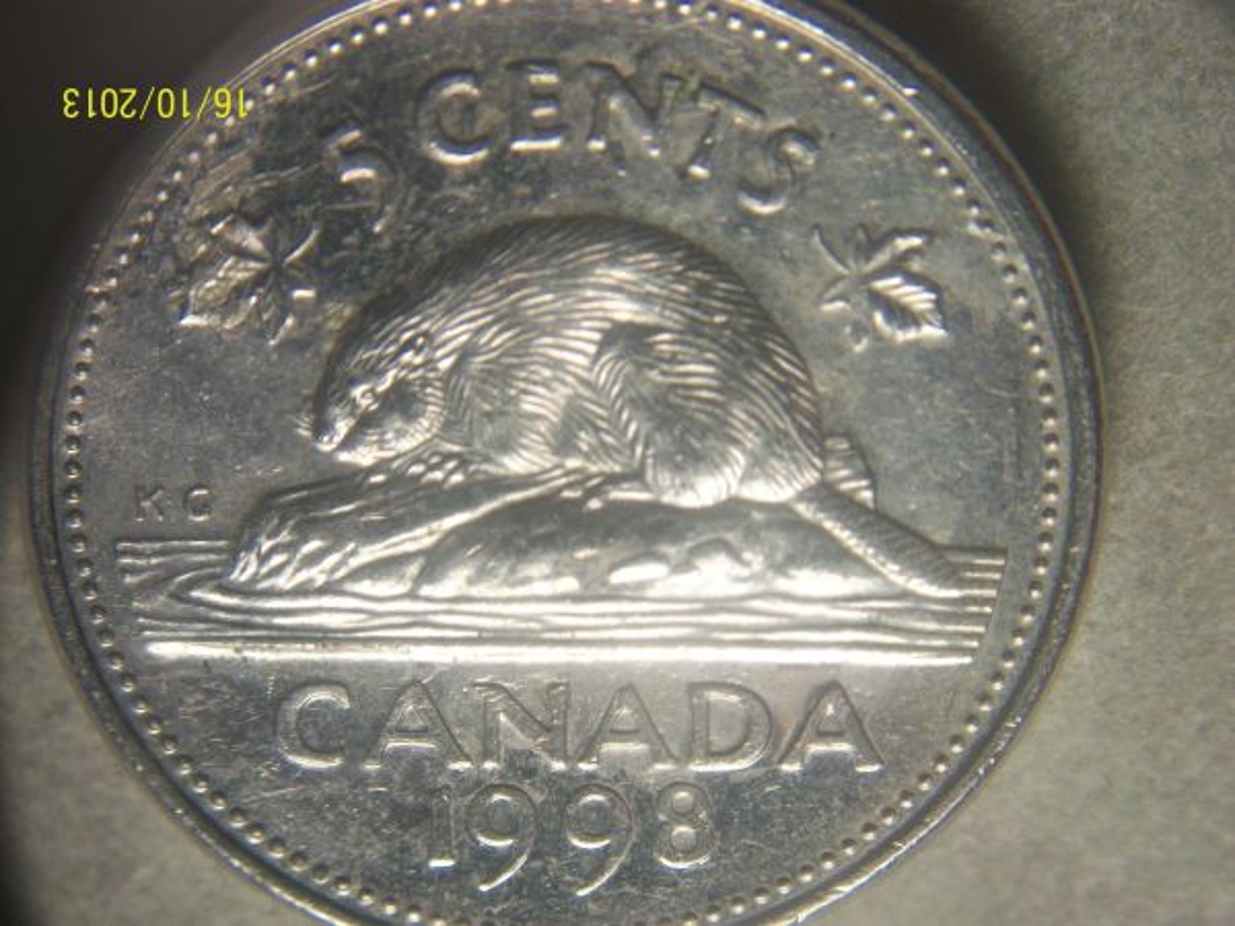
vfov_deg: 15.4
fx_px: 3425
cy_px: 463
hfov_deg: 20.4
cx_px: 618
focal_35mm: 96
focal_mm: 17.1
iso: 108
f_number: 5.2
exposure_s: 1/125
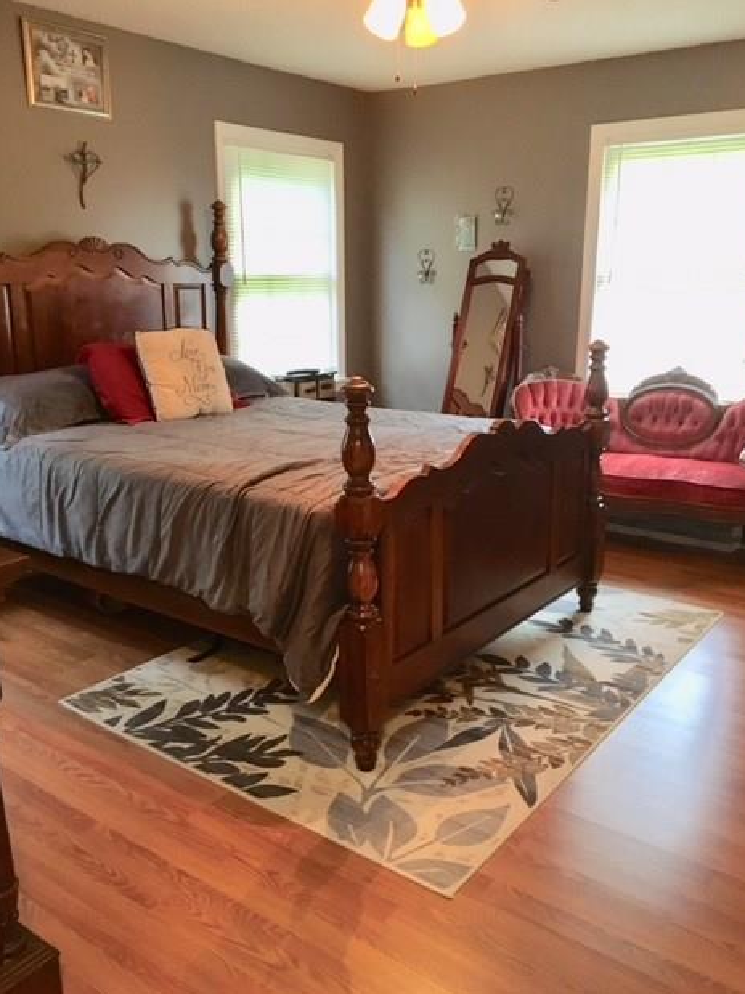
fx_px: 861
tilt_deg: -15.3
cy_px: 512
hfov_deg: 46.8
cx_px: 379
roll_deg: +0.8
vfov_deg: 60.0
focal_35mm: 30
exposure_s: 1/17
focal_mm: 4.15
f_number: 2.2
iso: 200
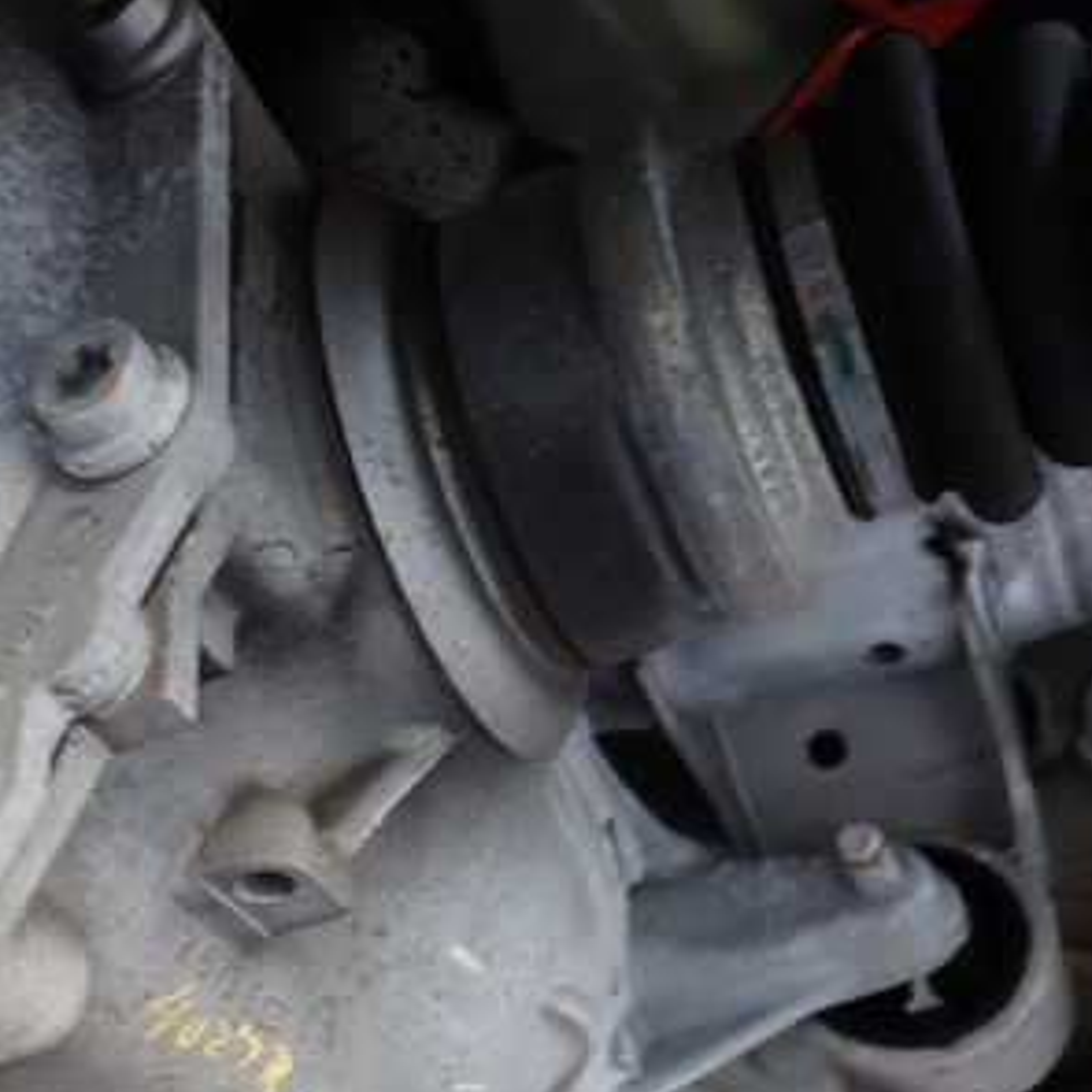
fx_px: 1606
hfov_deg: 36.1
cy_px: 822
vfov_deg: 36.6
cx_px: 189
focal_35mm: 45
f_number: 2
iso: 200
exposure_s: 1/30
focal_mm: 4.5
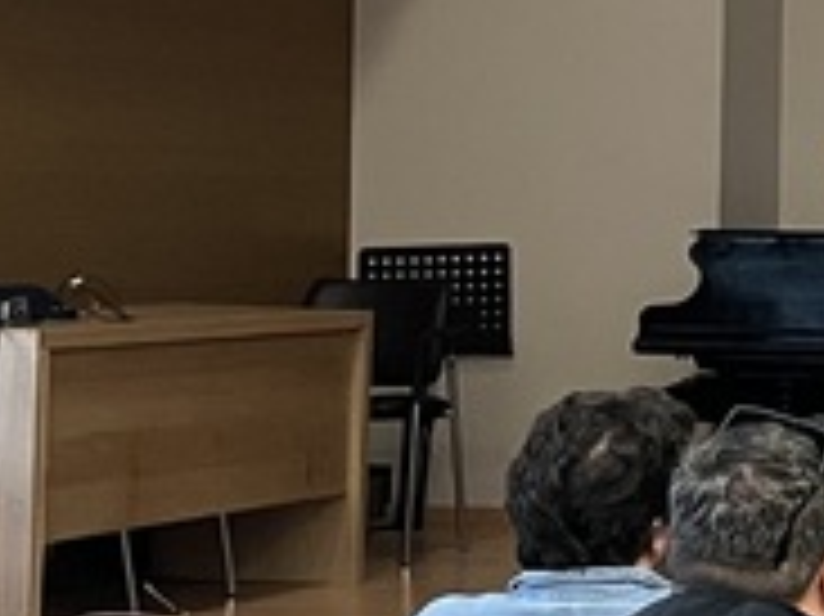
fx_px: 3402
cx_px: 2035
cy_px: 252
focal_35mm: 143
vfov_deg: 10.4
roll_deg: -1.3
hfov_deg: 11.3
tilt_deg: -1.0
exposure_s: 1/50
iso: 250
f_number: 1.6
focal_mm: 5.1
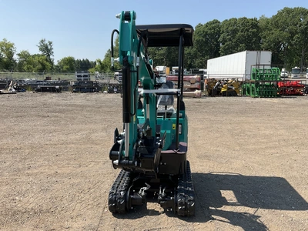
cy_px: 116
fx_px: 258
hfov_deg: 61.7
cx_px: 154
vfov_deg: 48.2
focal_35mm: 29
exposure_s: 1/1490
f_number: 1.8
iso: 25
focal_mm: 3
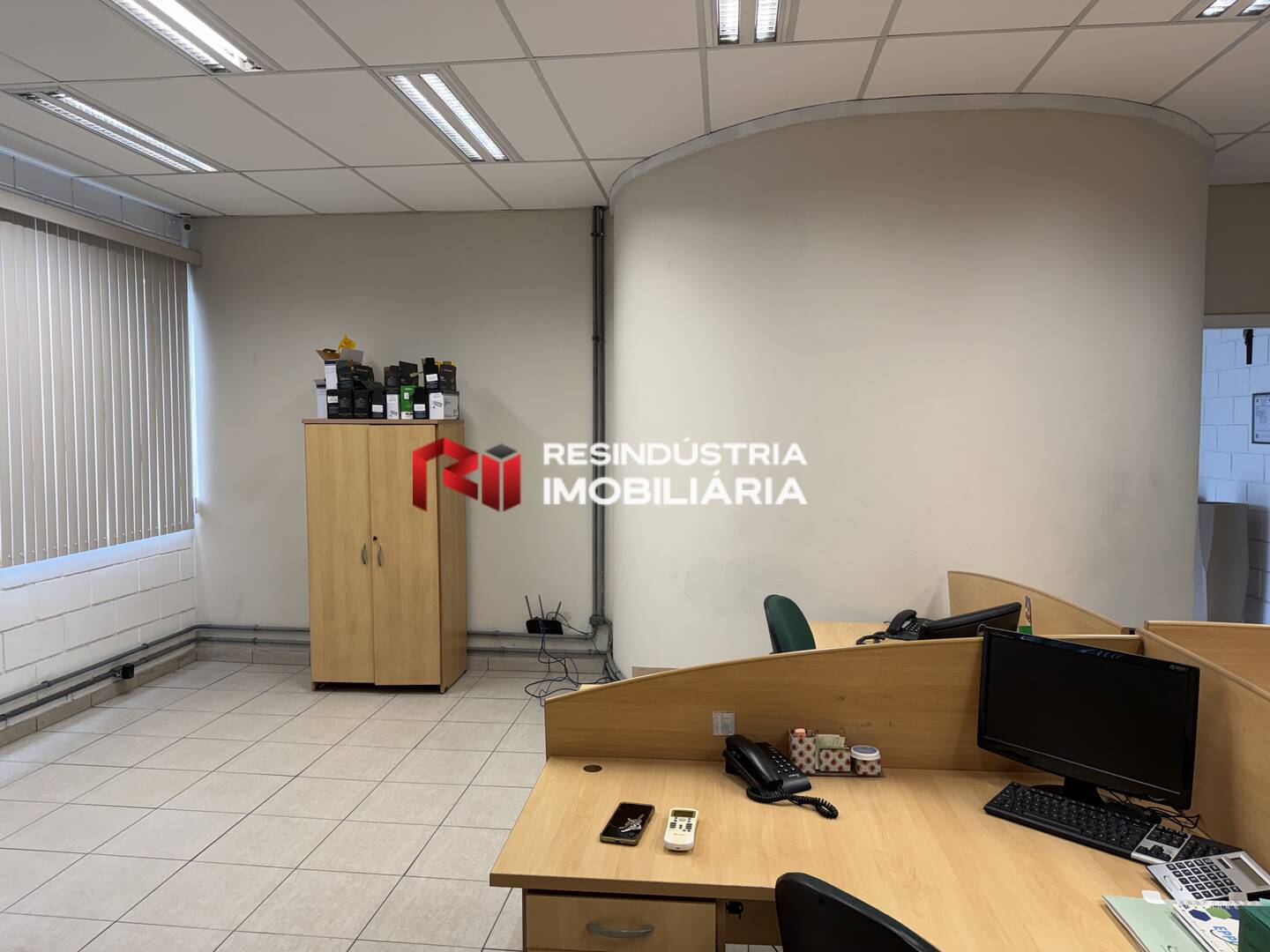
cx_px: 635
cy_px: 476
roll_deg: -0.7
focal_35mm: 24
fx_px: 881
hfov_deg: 71.6
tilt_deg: -3.5
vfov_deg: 56.8
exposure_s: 1/120
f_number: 1.78
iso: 125
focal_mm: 6.76
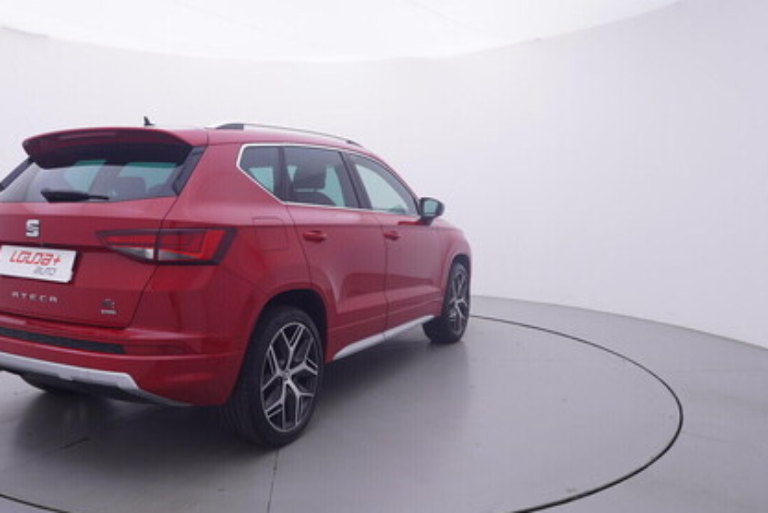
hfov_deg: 61.8
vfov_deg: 44.1
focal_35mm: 30
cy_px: 235
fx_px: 633
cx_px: 296
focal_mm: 15
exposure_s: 1/80
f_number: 5
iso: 200
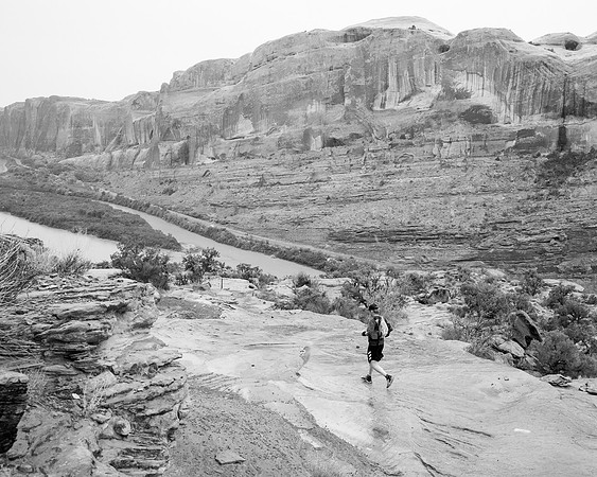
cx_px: 380
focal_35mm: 29
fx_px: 517
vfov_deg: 49.5
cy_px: 225
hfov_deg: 59.1
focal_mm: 24
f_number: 8
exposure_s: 1/800
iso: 8000
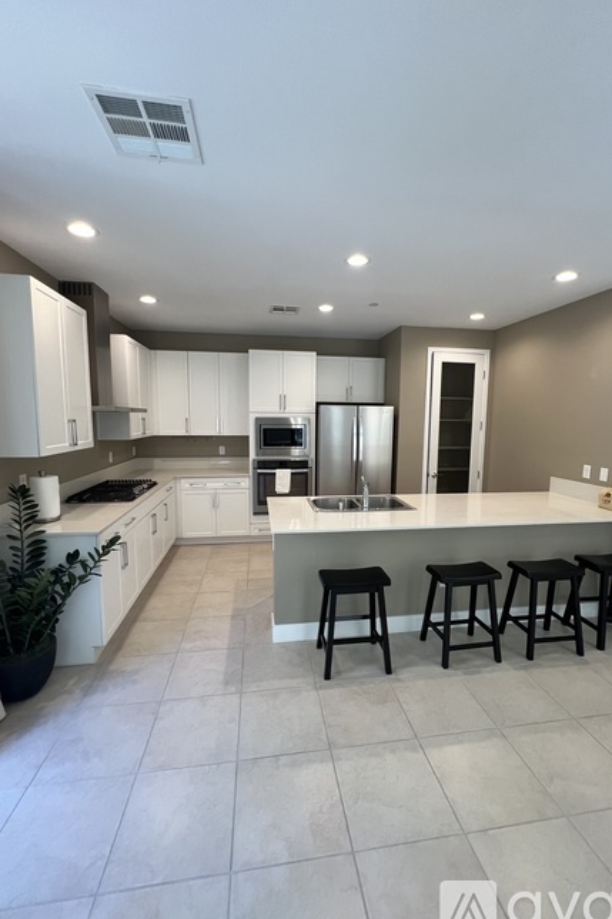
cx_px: 314
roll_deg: -0.2
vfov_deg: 104.3
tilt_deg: -6.8
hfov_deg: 81.2
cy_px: 462
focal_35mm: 14
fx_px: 357
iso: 200
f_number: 1.8
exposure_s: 1/120
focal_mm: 1.57
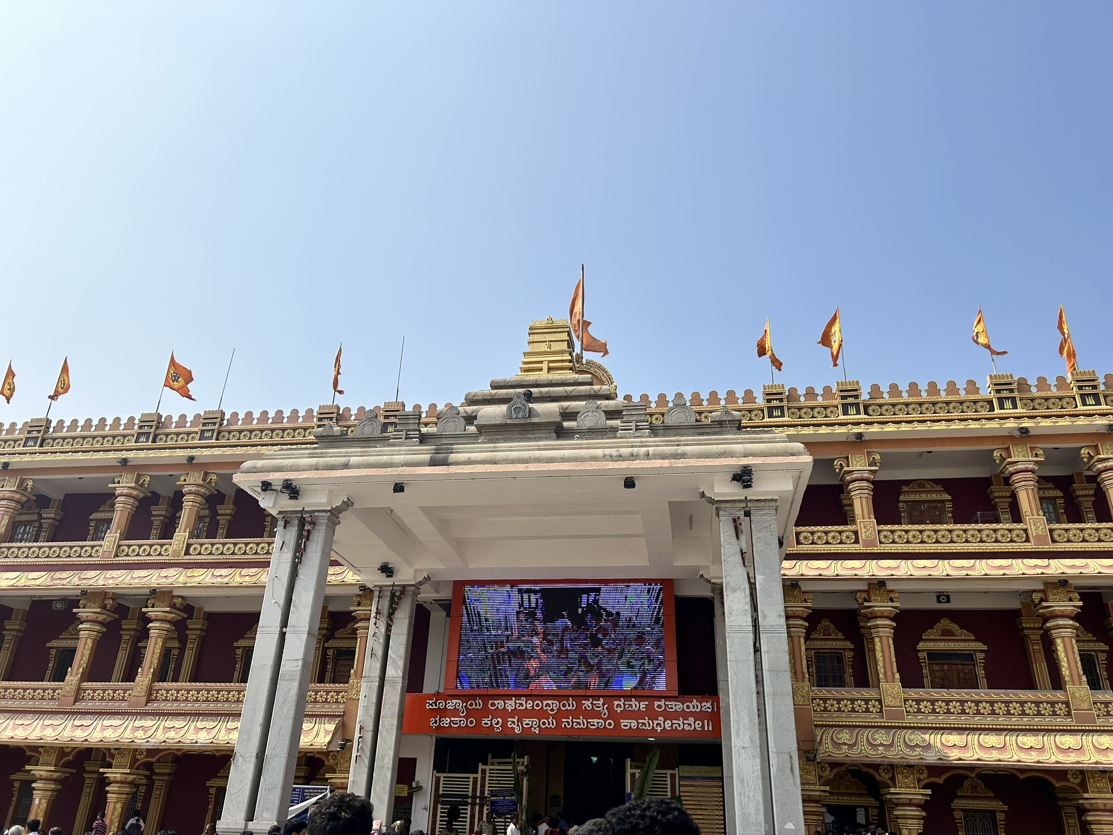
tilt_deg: +25.9
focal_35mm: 26
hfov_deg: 67.3
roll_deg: -1.6
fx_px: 836
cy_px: 418
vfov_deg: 53.1
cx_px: 556
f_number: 1.5
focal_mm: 5.7
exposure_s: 1/7463
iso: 50
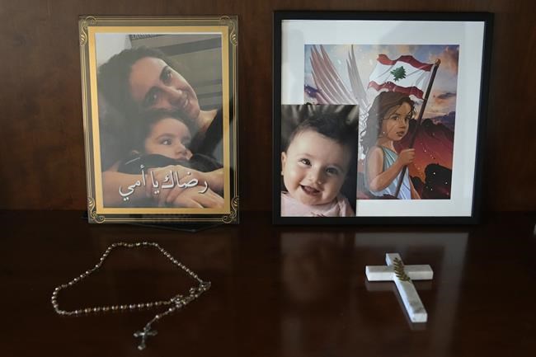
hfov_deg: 58.7
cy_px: 178
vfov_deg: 41.1
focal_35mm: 32
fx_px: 476
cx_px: 268
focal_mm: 32
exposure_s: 1/160
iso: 4000
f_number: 3.2
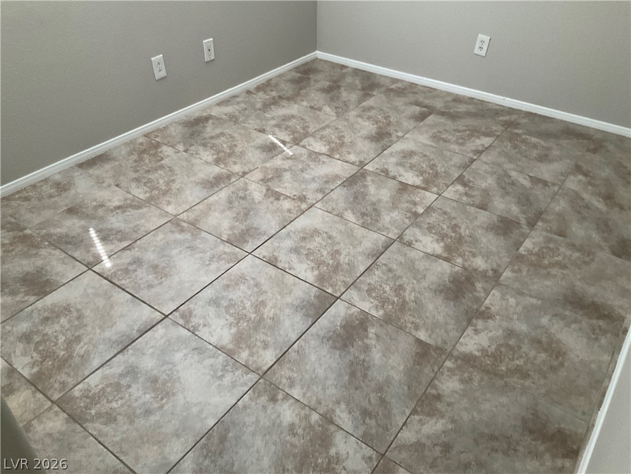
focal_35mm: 29
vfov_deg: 48.2
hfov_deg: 61.7
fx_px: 529
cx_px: 316
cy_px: 237
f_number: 1.8
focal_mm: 3
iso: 200
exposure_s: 1/60
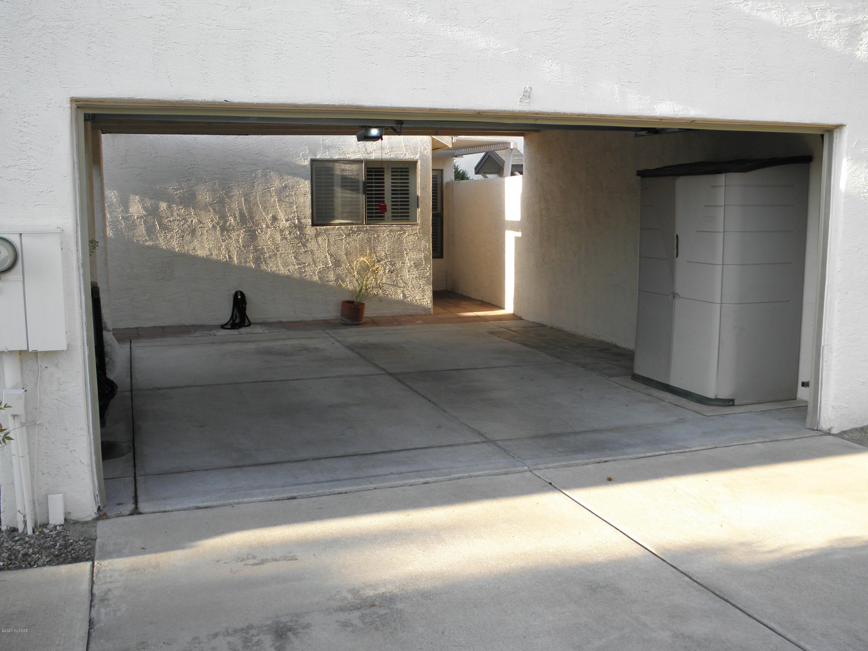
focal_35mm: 33
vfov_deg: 42.9
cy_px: 326
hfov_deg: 55.4
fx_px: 827
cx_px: 434
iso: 100
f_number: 3.6
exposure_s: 1/125
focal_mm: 5.9
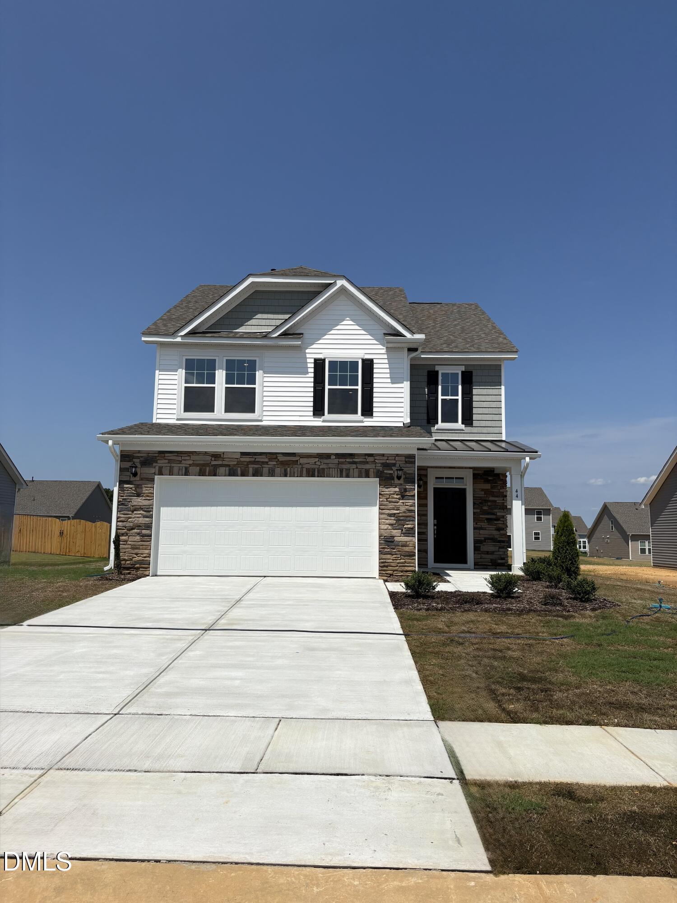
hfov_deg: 53.1
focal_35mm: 26
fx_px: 678
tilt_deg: +7.8
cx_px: 338
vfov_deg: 67.3
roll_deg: -1.2
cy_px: 452
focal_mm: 5.96
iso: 50
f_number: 1.6
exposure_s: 1/10101
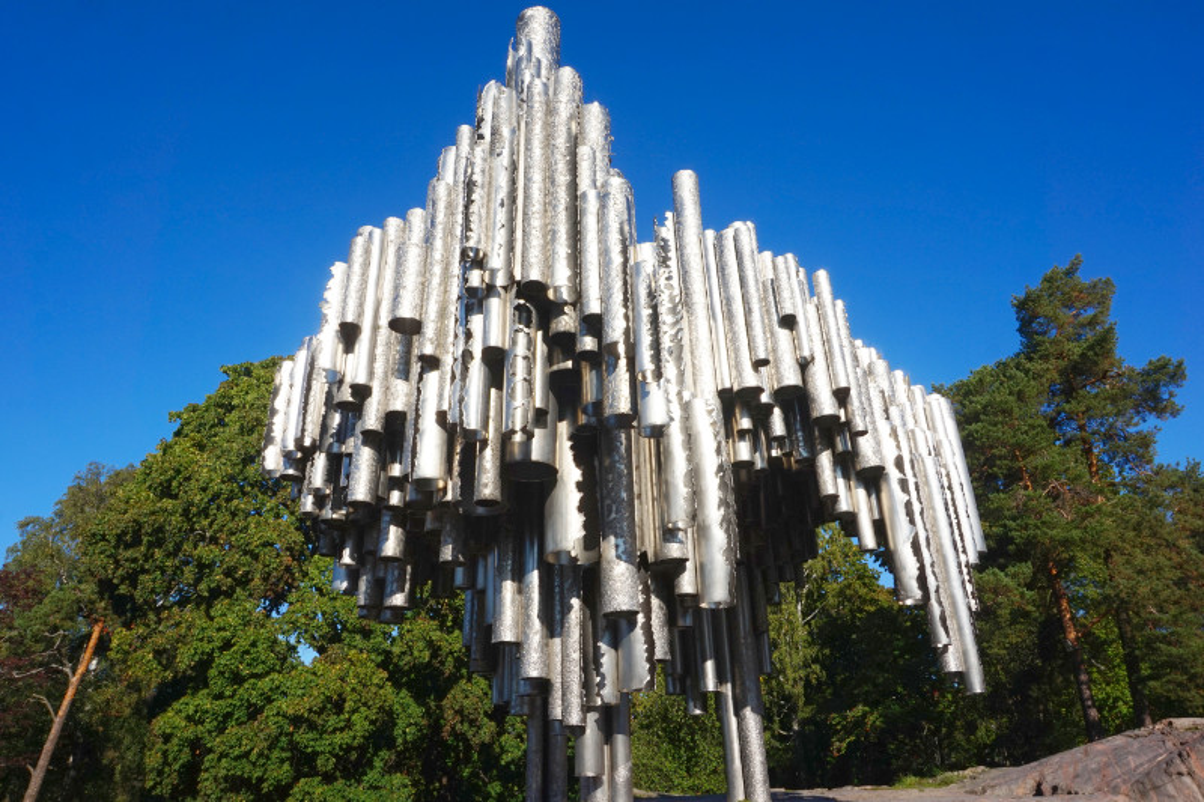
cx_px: 602
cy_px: 401
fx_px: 802
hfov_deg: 73.8
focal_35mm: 24
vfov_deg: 53.1
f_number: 14
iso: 100
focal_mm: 16
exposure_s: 1/160
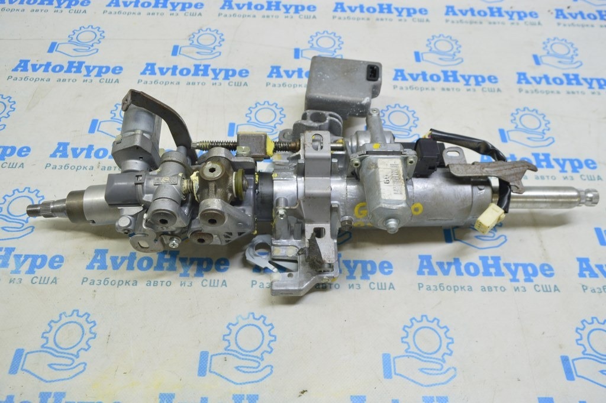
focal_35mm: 27
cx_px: 303
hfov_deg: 67.4
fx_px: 454
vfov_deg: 47.9
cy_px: 202
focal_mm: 18
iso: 400
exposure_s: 1/20
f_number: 5.6
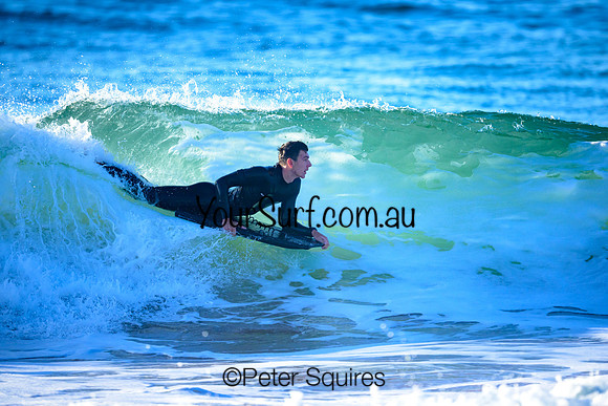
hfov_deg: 2.6
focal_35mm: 800
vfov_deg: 1.7
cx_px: 304
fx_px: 13514
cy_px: 203
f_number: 6.3
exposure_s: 1/2000
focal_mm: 800
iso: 1100
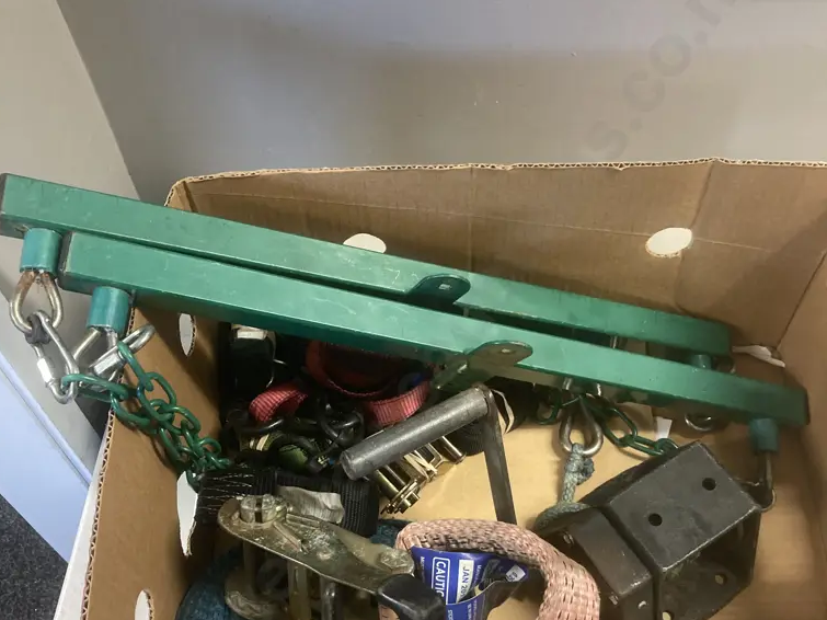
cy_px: 403
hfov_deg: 49.0
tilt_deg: -57.1
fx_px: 908
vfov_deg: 37.4
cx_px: 409
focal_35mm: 38
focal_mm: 3.99
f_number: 1.8
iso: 200
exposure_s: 1/50
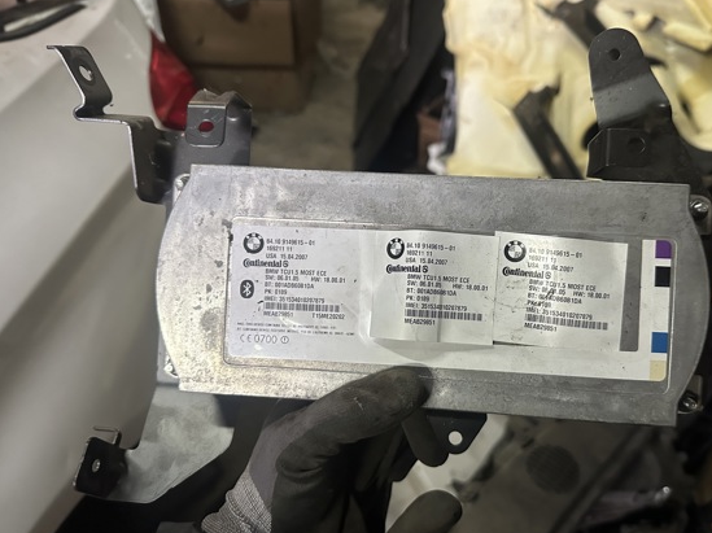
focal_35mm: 28
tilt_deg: -48.2
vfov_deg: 49.7
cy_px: 269
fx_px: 576
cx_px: 410
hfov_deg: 63.2
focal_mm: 6.86
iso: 500
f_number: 1.78
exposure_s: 1/50
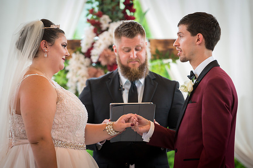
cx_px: 132
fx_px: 1469
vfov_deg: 6.6
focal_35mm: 209
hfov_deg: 9.8
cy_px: 86
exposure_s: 1/45
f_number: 2.8
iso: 1100
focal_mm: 200
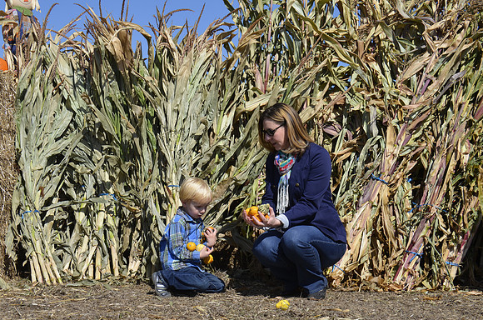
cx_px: 242
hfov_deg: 27.0
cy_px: 160
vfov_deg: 18.1
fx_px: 1004
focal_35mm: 75
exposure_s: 1/320
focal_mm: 50
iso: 100
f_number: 9
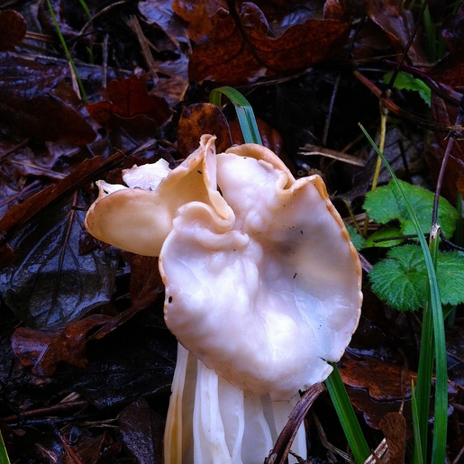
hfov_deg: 35.3
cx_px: 255
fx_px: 728
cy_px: 294
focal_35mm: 48
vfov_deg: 35.1
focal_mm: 3.85
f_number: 2.8
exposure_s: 1/60
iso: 100
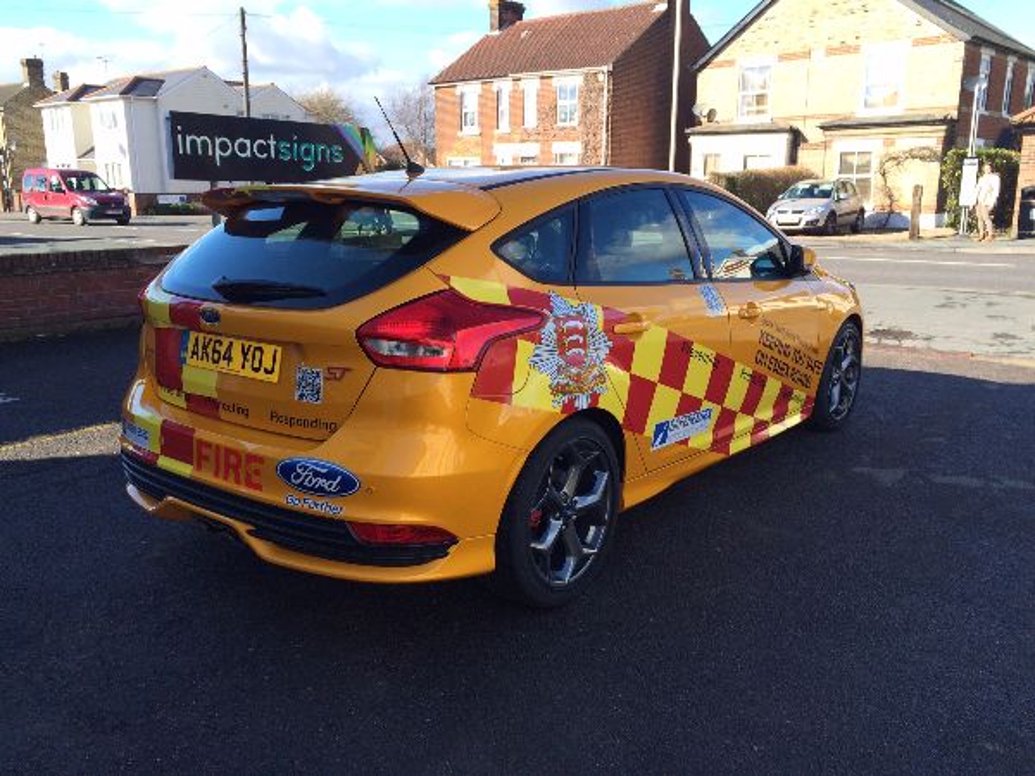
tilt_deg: -12.3
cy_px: 388
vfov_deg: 48.2
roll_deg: +0.9
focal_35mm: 29
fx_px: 867
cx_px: 518
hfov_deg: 61.7
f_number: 2.2
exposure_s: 1/789
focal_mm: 4.15
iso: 40
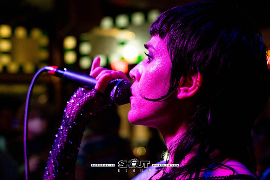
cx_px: 135
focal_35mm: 50
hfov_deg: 39.6
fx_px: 375
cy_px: 90
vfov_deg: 27.0
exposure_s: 1/160
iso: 2000
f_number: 3.2
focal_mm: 50
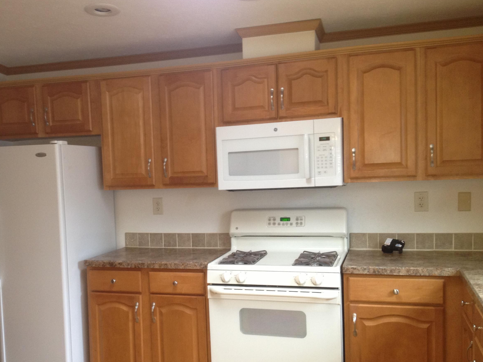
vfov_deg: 32.1
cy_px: 221
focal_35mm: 45
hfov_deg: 41.7
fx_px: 628
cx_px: 173
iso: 100
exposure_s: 1/20
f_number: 2.4
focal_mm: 4.28
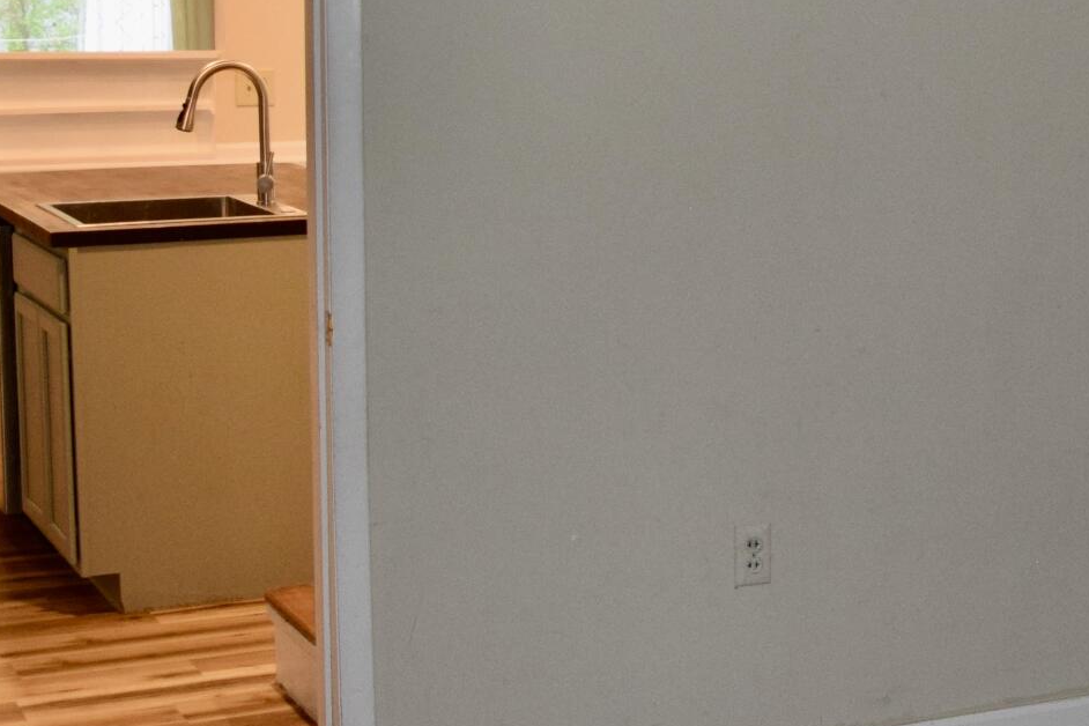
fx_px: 2601
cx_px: 1303
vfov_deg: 15.8
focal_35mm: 86
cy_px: 151
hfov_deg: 21.9
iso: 800
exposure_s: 1/60
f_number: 3.5
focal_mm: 18
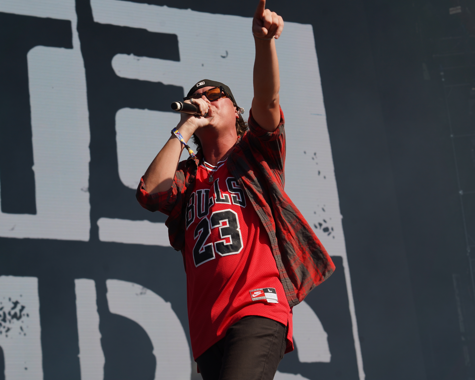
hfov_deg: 18.1
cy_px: 190
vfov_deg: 14.5
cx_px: 234
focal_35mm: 106
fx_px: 1490
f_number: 8
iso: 100
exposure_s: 1/400
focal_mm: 94
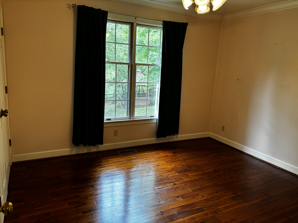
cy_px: 112
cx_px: 149
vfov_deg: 53.1
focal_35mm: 26
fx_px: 224
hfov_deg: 67.3
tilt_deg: -10.8
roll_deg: -2.8
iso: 100
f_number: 1.6
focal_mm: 5.96
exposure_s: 1/60
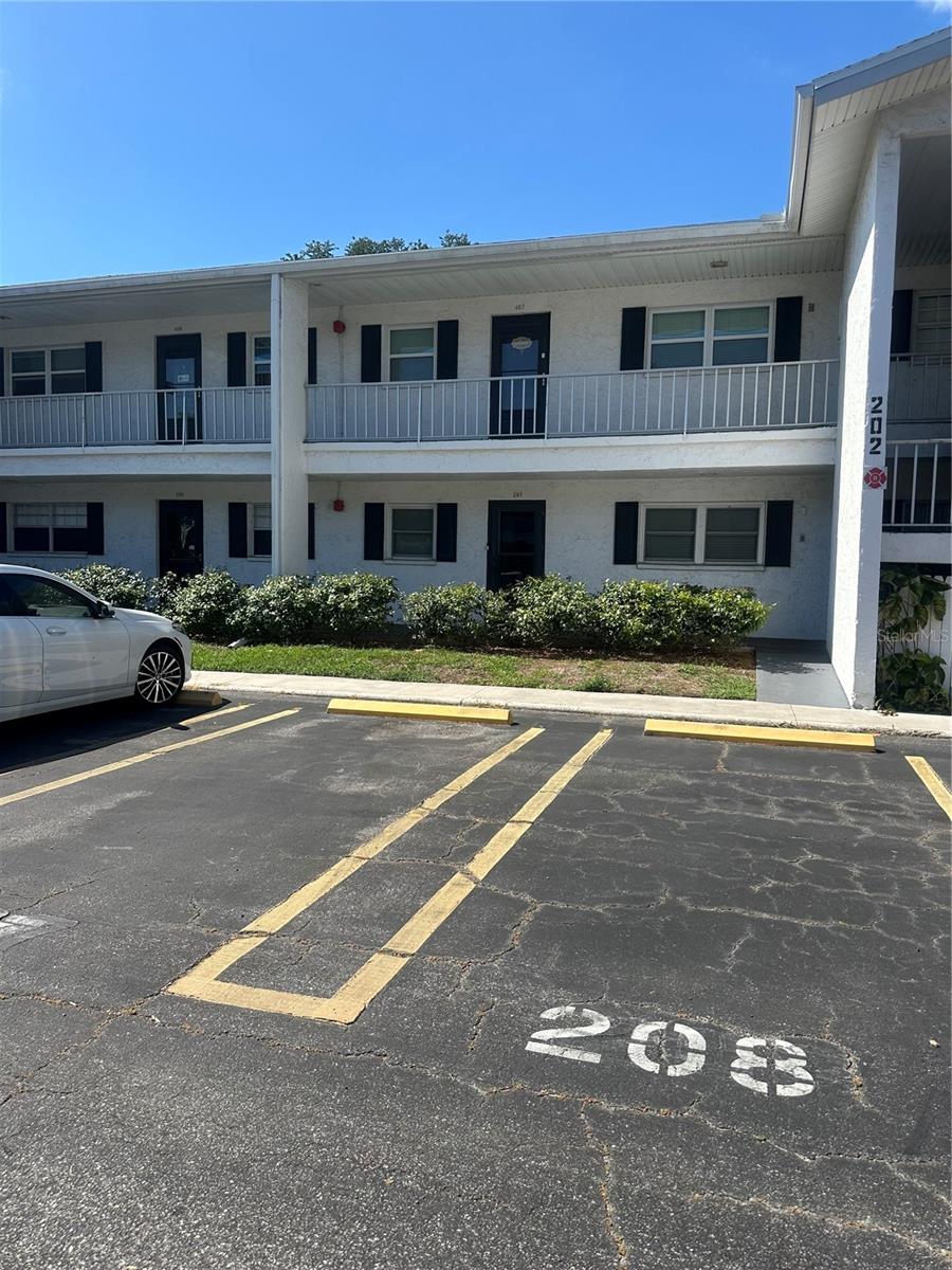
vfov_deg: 71.6
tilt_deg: -2.2
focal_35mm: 24
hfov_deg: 56.8
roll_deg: -2.9
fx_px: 880
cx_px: 476
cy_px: 635
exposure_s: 1/3861
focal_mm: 6.86
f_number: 1.78
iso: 80
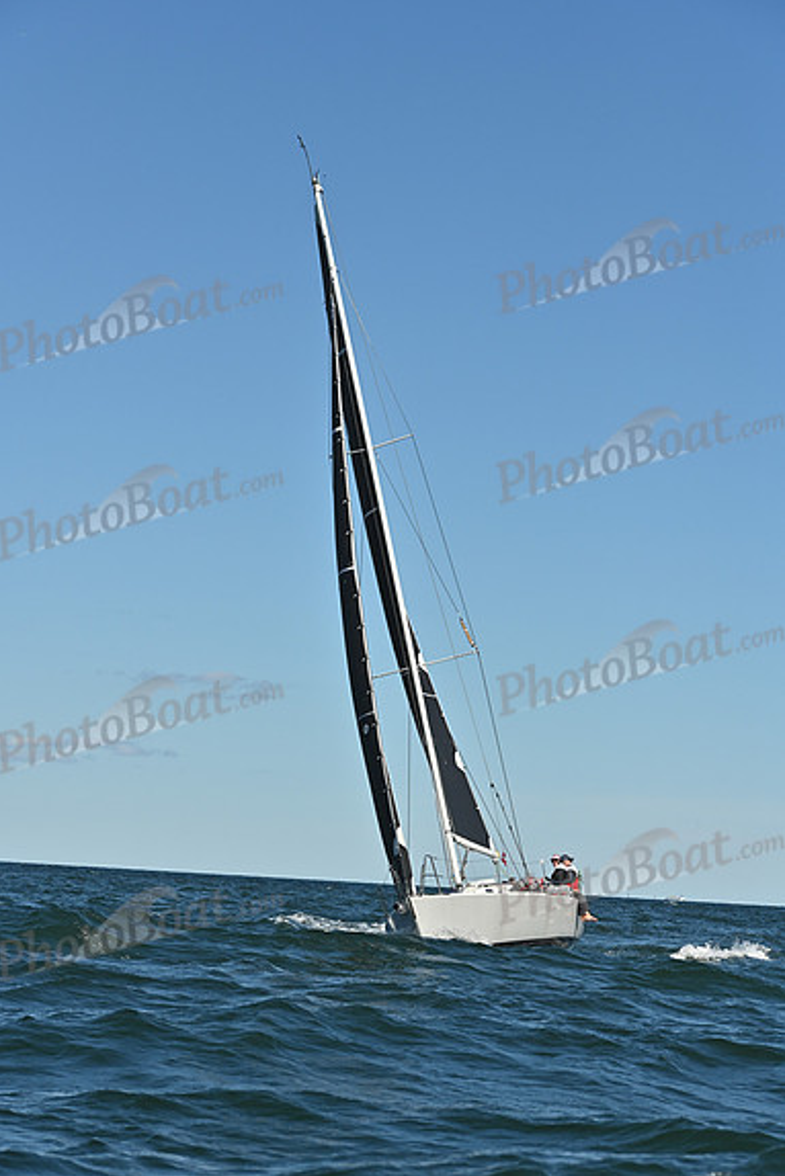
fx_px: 3236
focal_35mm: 99
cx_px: 390
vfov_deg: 20.6
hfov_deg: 13.8
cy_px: 586
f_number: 7.1
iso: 320
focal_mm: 98
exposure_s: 1/3200
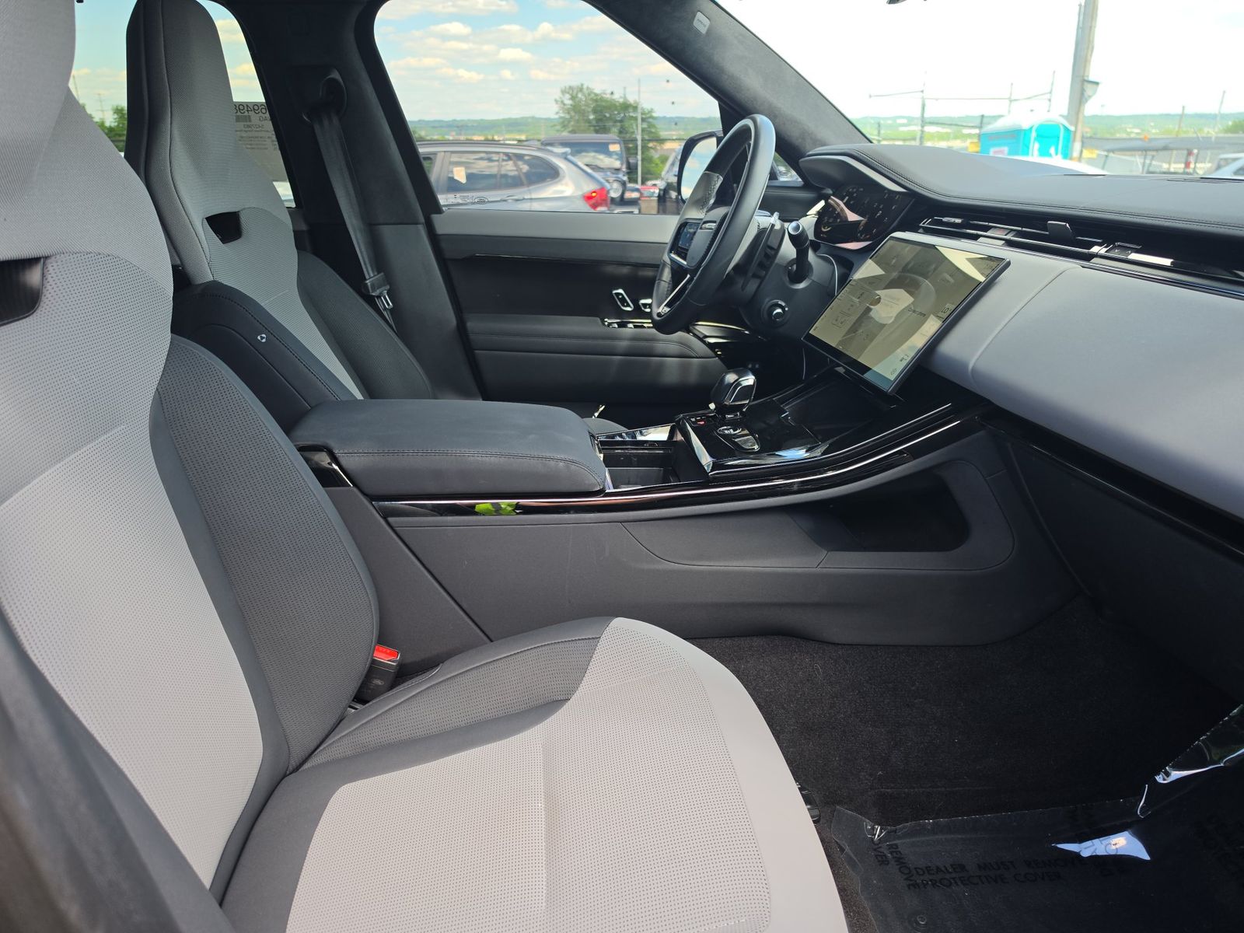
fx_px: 827
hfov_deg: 73.9
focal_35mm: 23
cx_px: 622
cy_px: 466
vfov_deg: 58.9
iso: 12
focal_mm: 6.5
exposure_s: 1/119
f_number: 1.4
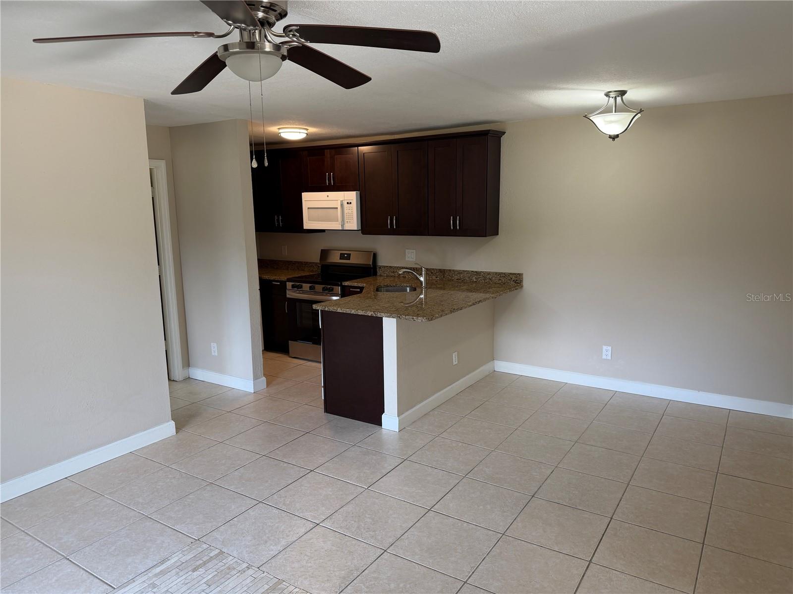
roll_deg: +0.9
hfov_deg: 71.6
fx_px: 550
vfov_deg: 56.8
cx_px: 396
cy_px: 297
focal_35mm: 24
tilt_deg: -10.2
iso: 100
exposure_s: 1/60
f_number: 1.78
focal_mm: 6.76
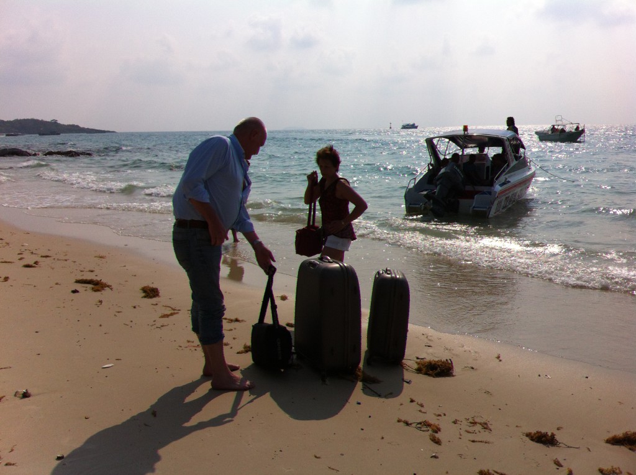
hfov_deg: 52.7
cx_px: 318
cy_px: 238
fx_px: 642
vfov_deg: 40.6
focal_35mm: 35
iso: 80
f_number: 2.8
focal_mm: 3.85
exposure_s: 1/5027
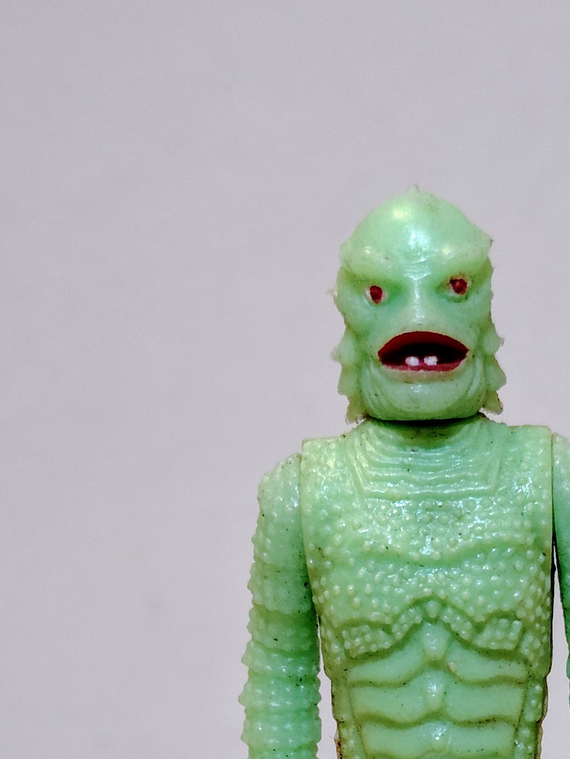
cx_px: 439
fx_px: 1624
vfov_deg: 24.8
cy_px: 806
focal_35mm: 74
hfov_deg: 19.7
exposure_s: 1/50
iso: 1250
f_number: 1.75
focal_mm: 5.25
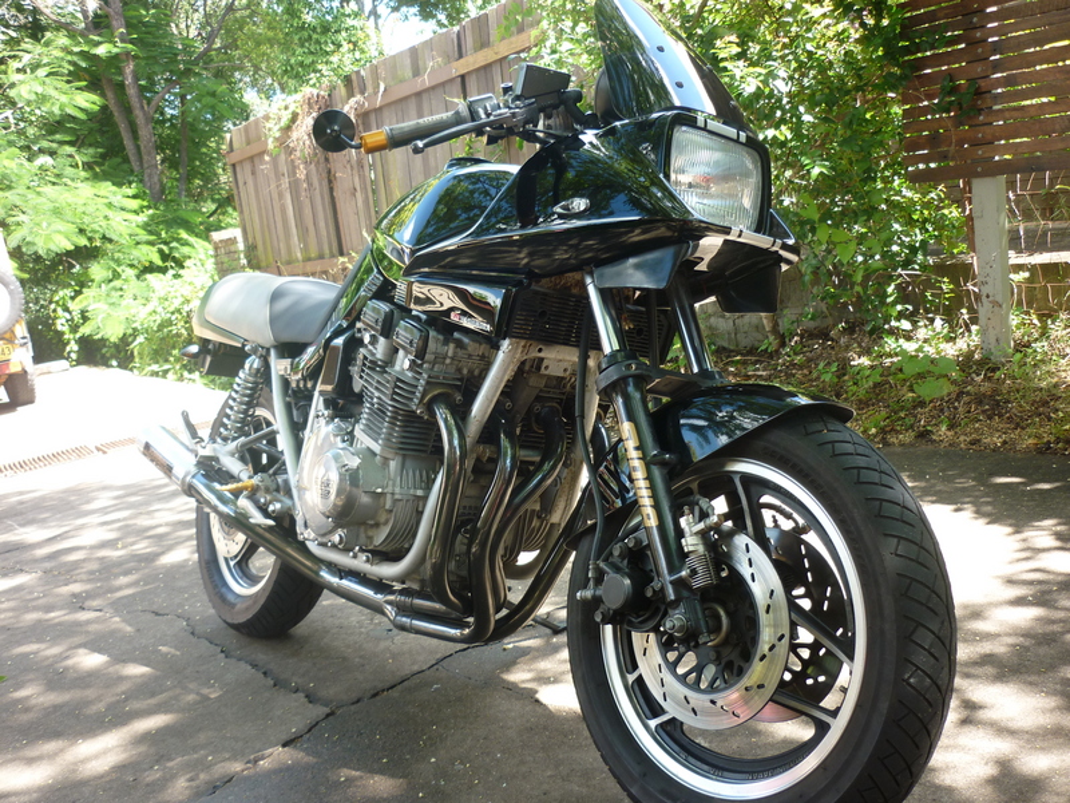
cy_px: 402
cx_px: 535
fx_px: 1020
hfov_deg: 55.4
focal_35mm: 33
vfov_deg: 42.9
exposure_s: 1/80
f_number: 2.8
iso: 80
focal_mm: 5.5
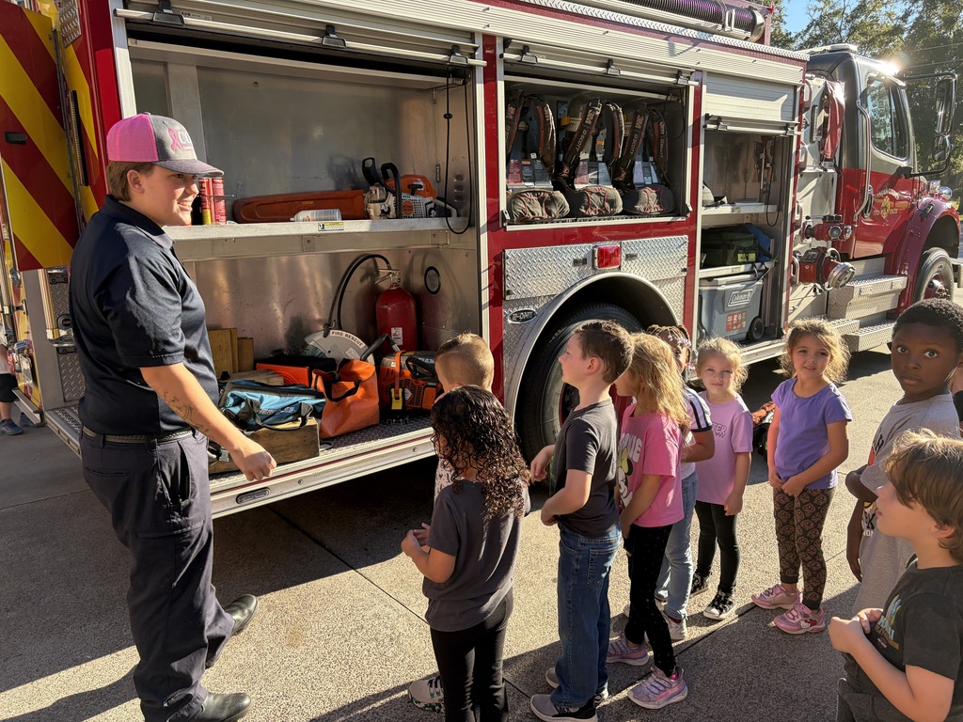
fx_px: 723
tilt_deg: -12.5
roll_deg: +1.4
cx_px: 482
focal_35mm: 26
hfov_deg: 67.3
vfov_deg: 53.1
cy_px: 361
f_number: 1.6
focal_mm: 5.96
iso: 50
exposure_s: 1/933
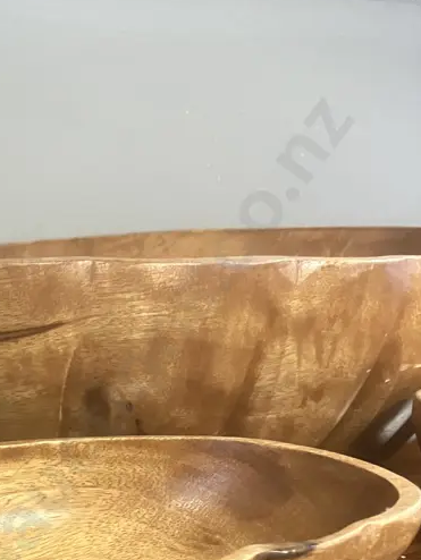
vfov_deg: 30.6
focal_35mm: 58
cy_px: 572
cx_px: -10
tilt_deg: -23.4
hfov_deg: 24.0
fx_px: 940
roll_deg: +2.5
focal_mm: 3.99
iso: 250
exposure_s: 1/33
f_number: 1.8
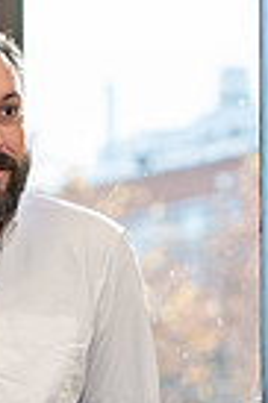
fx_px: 4086
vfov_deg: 5.6
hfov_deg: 3.7
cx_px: -180
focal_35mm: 365
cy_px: 440
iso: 800
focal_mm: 86
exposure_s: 1/200
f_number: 3.2
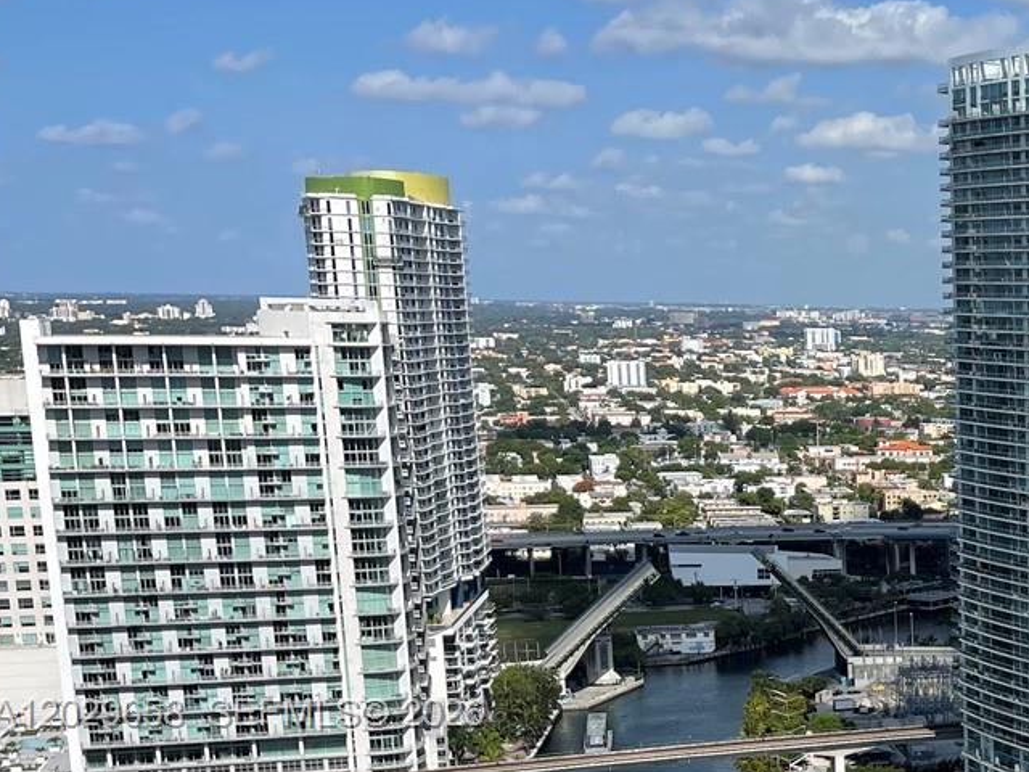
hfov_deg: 26.2
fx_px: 1932
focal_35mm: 65
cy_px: 716
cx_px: 1270
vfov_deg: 22.0
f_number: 1.6
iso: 32
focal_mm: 5.1
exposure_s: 1/5128
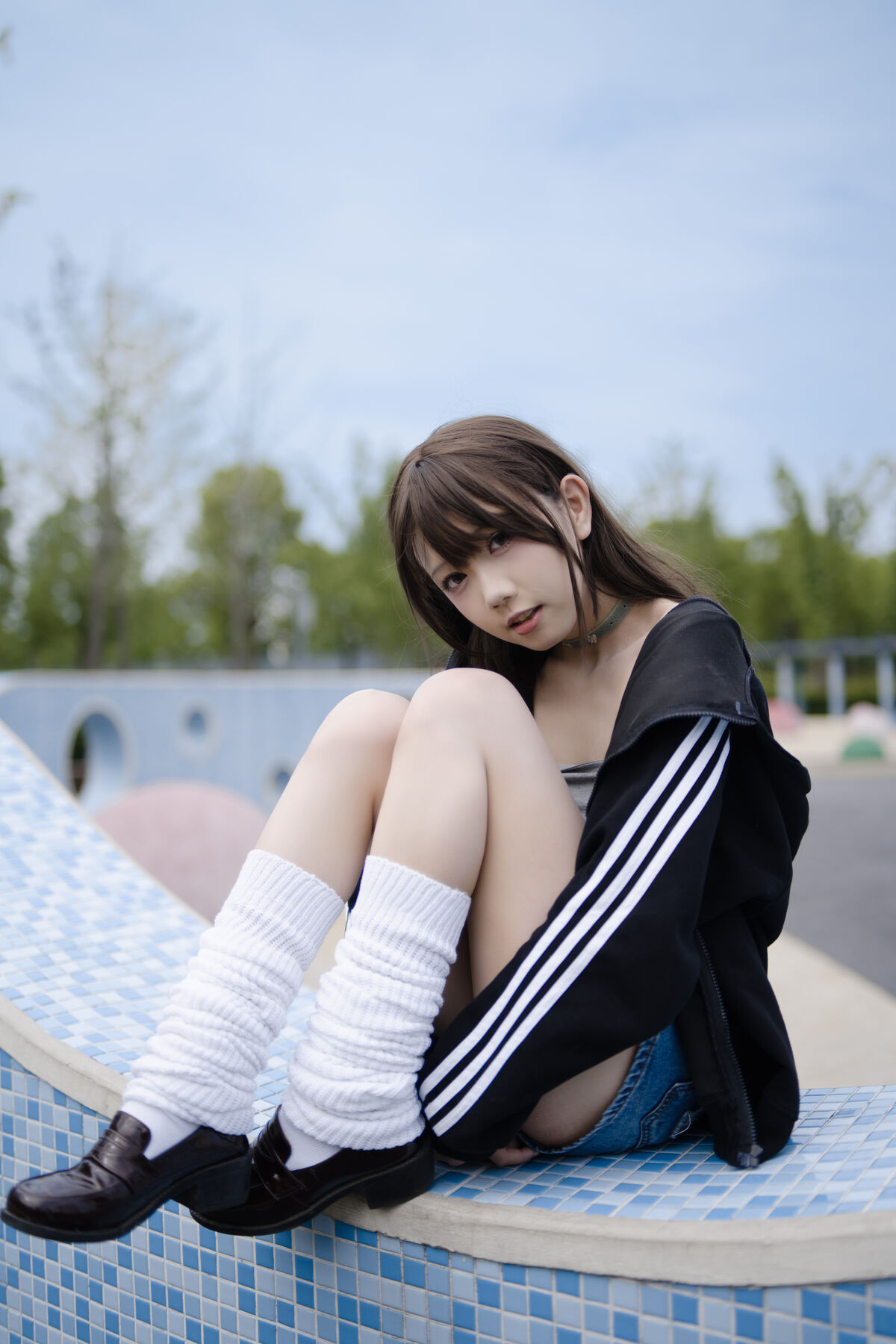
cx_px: 448
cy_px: 672
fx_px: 1307
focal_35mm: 35
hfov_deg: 37.9
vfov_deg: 54.4
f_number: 1.4
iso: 100
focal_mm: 35
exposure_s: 1/6400
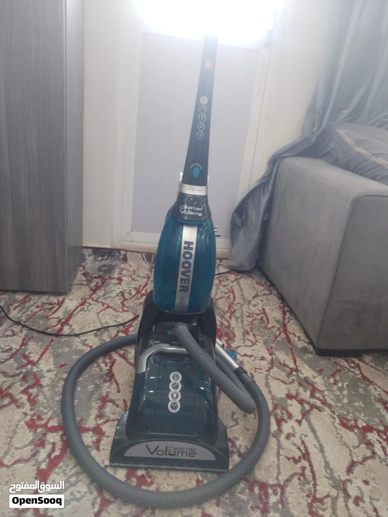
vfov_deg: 61.7
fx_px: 433
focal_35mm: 29
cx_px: 194
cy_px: 258
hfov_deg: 48.2
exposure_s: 1/33.3
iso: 222
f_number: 1.8
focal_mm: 4.75
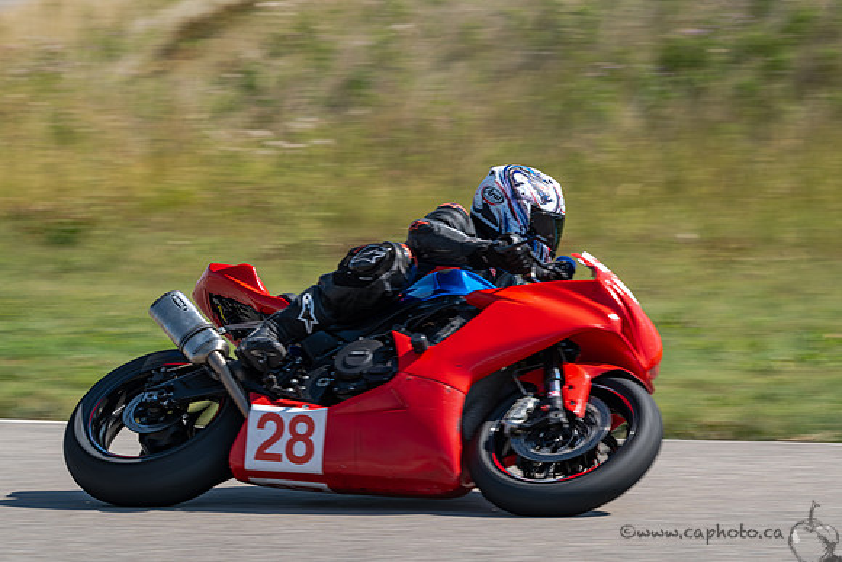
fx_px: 5165
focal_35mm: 221
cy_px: 310
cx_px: 421
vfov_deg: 6.2
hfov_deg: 9.3
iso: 140
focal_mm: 200
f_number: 13
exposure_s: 1/200
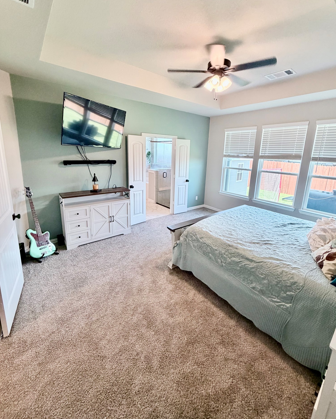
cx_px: 172
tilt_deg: -12.5
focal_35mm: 15
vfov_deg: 96.6
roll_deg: -1.5
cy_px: 192
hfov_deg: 84.0
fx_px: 186
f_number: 2.2
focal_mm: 2.22
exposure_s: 1/120
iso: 250
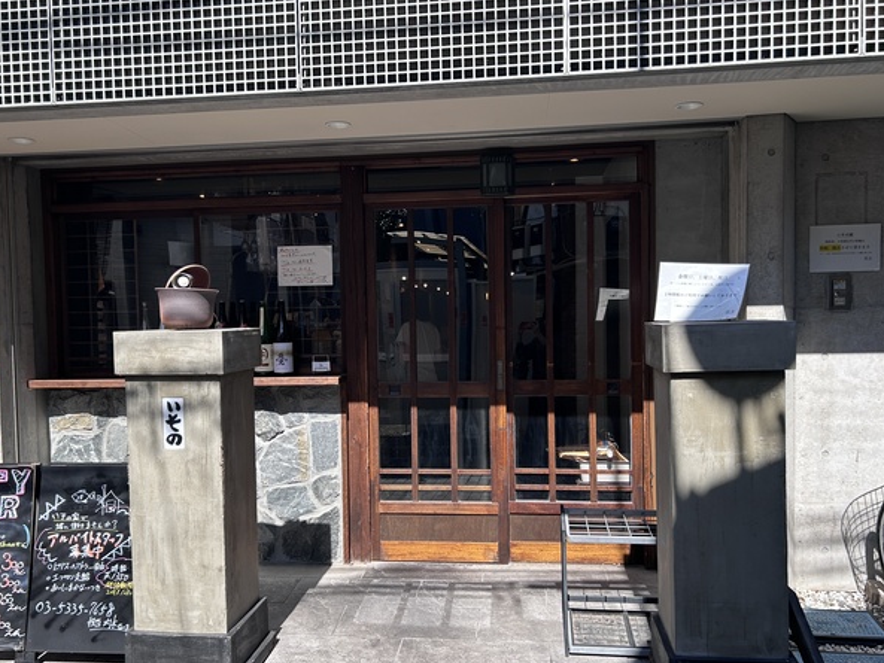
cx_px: 417
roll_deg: +0.9
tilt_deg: -2.6
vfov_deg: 45.4
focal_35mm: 31
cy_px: 349
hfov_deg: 58.3
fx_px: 792
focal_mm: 5.7
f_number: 1.5
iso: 50
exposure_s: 1/1575
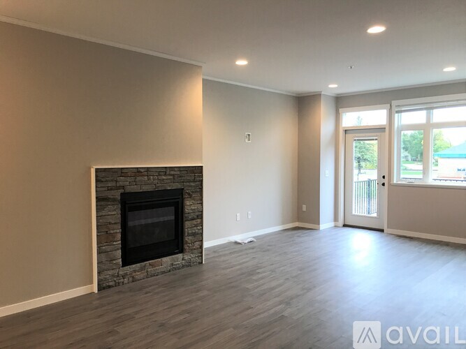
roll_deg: -0.9
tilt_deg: -3.0
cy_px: 174
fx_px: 377
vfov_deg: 49.7
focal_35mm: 28
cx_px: 233
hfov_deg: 63.5
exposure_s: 1/30
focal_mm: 3.99
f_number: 1.8
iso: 32
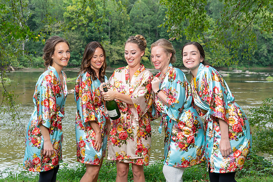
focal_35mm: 44
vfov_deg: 30.6
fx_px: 333
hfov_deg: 44.6
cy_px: 84
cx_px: 128
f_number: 5.6
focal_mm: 40
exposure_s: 1/200
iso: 320
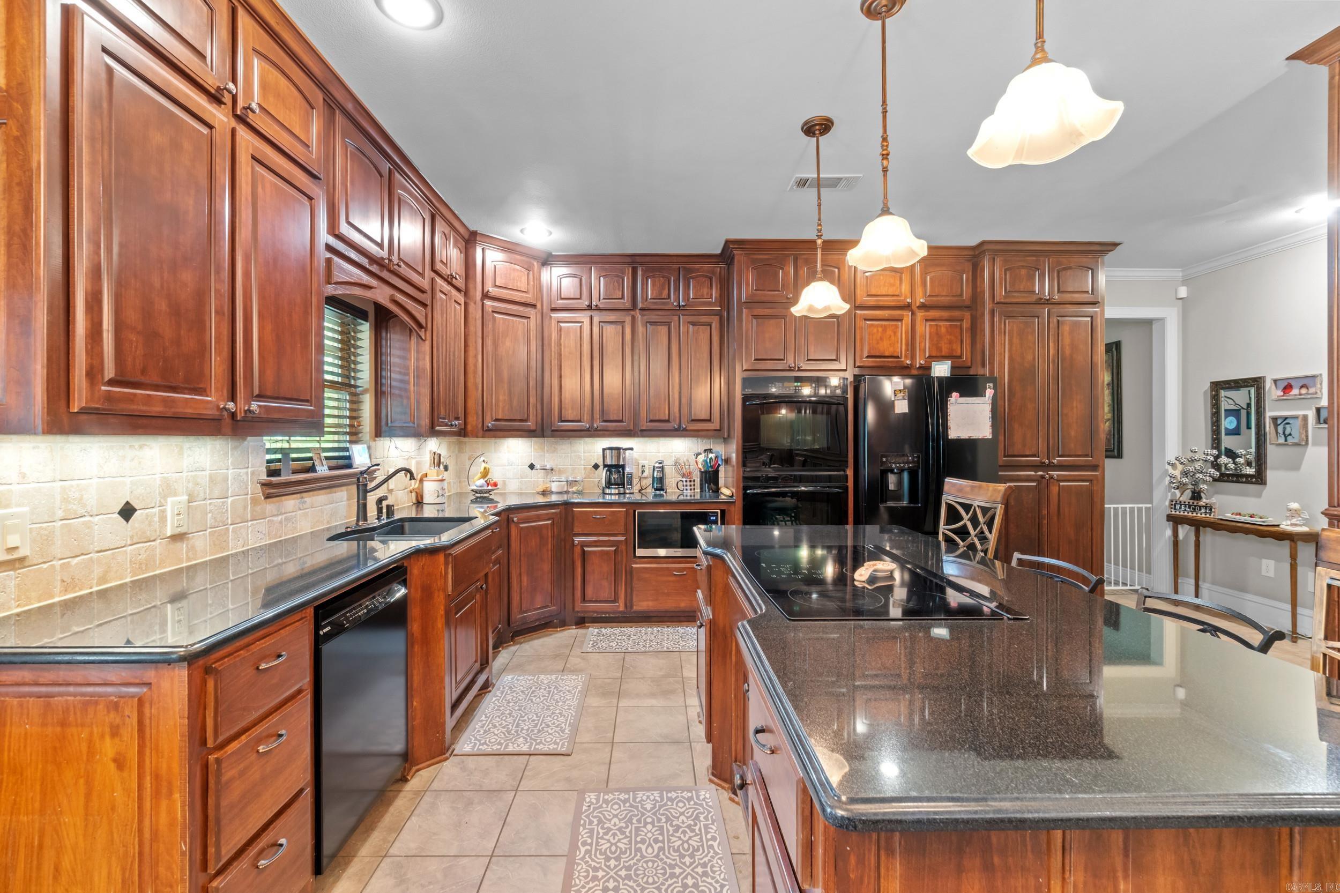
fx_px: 558
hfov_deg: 100.4
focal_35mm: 15
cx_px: 670
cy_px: 446
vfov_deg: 77.3
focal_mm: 10
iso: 250
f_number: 9
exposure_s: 4
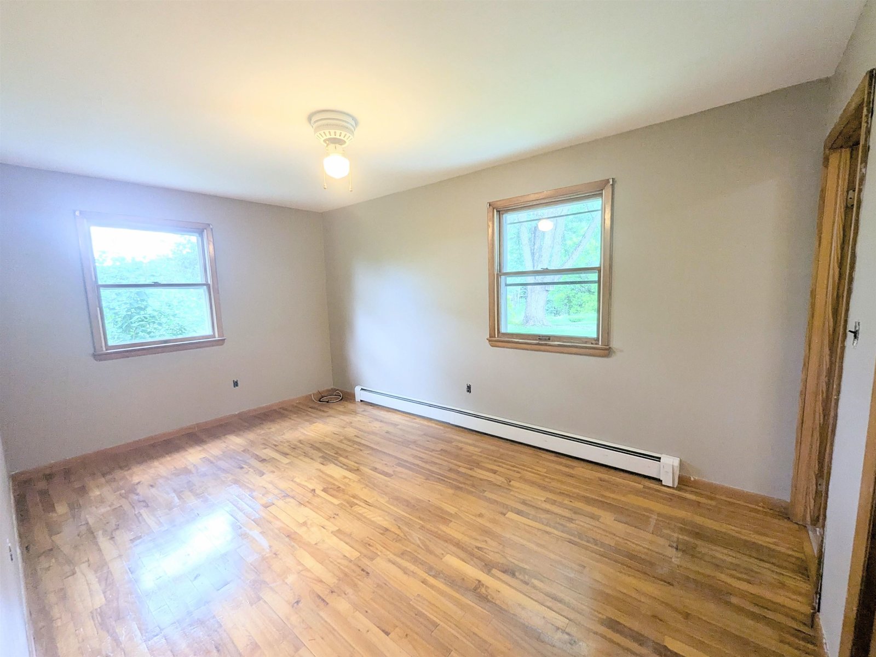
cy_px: 328
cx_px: 438
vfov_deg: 89.9
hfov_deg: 106.2
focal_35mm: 13
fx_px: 329
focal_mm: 1.95
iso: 64
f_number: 2.2
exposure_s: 1/40
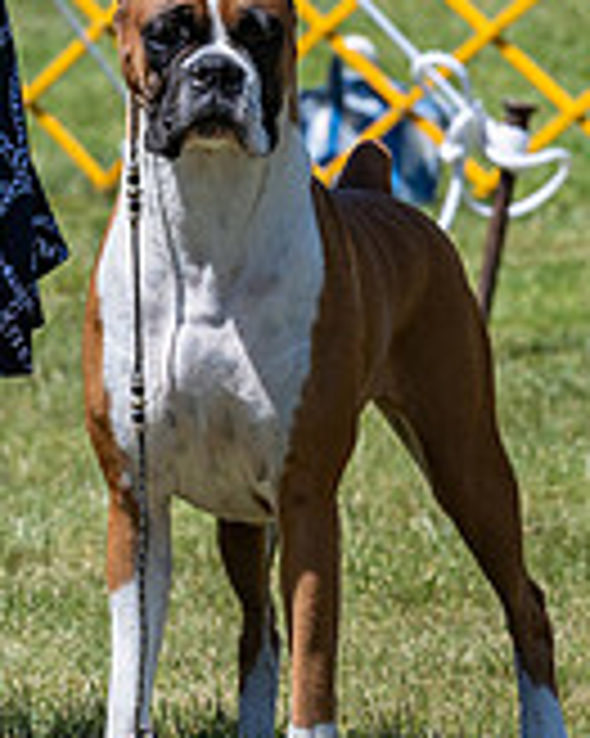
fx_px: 9657
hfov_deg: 3.5
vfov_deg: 4.4
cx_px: 221
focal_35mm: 442
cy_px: 56
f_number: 6.3
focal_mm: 133
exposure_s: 1/640
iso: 160
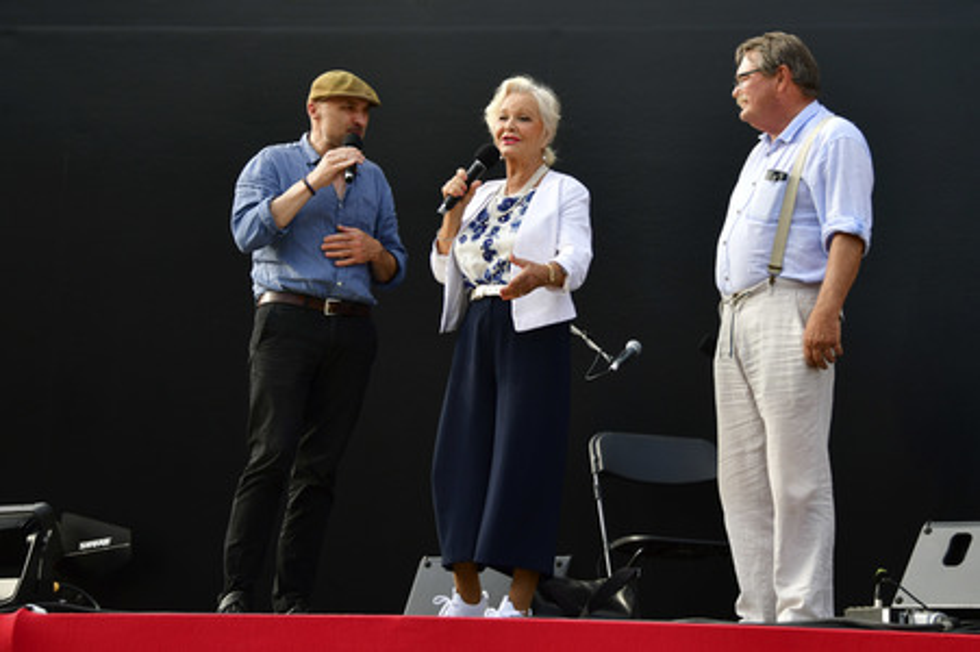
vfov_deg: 16.6
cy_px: 326
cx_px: 490
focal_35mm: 82
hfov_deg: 24.8
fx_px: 2231
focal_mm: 82
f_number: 5.6
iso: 200
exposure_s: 1/640
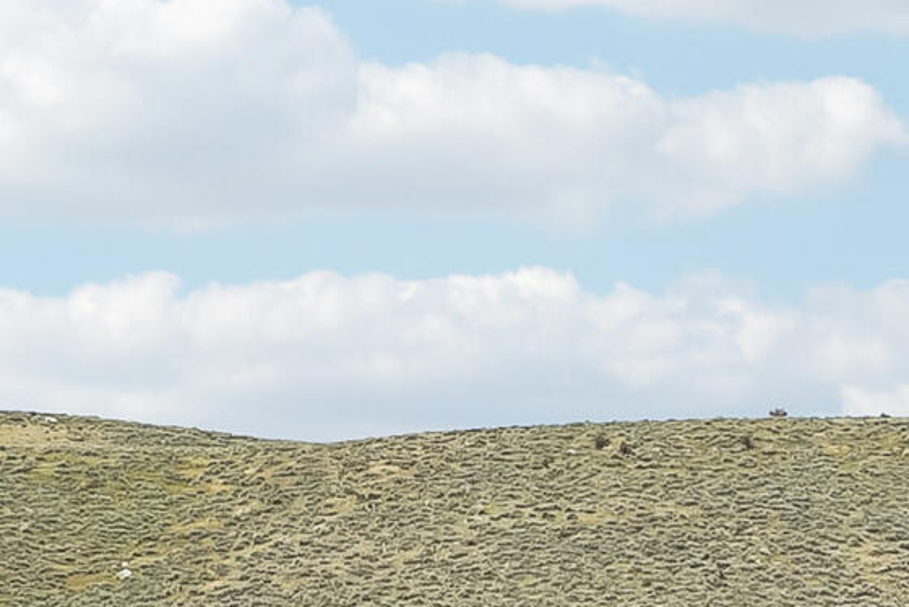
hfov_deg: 21.7
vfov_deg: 14.7
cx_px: 864
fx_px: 2299
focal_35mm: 91
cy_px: 670
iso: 100
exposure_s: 1/200
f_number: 8
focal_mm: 17
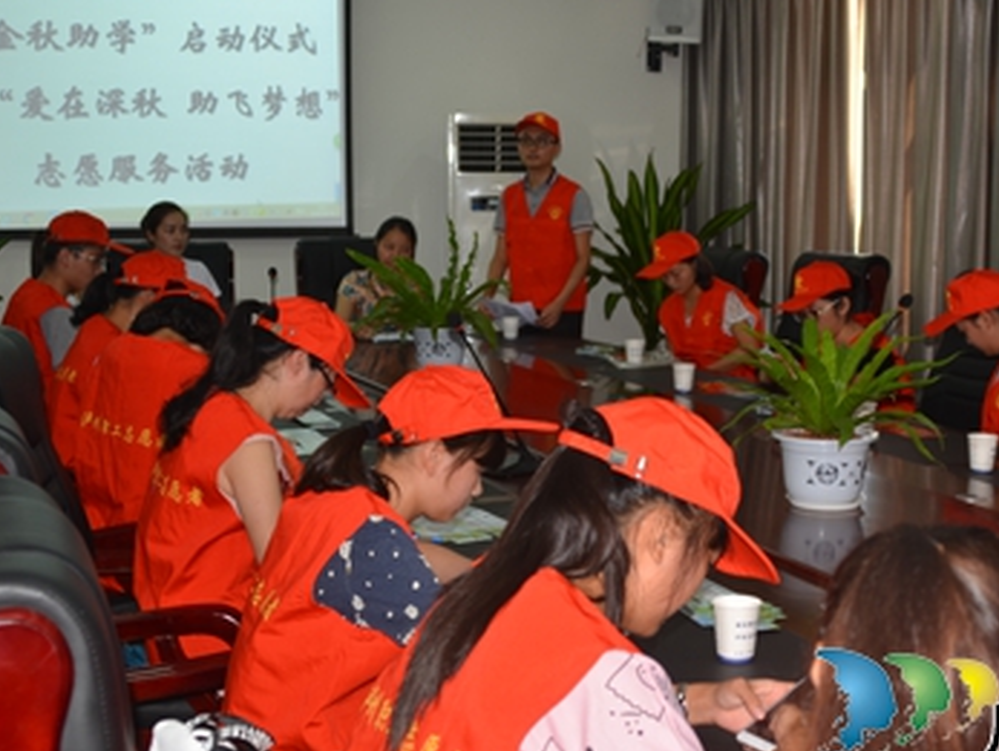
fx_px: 1676
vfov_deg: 25.3
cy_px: 381
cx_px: 622
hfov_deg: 33.0
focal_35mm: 58
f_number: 3.5
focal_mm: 28
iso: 100
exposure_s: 1/60
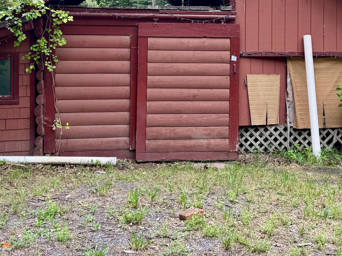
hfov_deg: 34.3
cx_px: 194
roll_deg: -0.2
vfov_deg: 25.3
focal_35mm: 56
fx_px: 553
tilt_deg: -1.8
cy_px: 28
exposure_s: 1/297
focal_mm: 6.76
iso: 80
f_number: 1.78
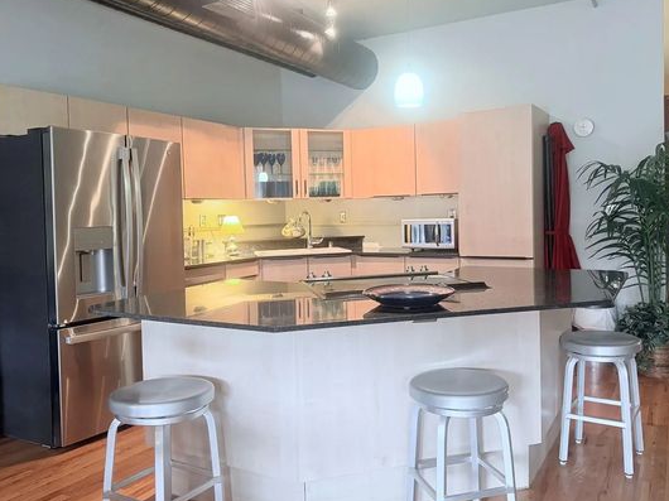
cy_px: 225
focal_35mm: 29
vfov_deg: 48.1
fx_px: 560
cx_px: 374
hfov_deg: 61.5
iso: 400
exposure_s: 1/60
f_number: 1.78
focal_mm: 6.76
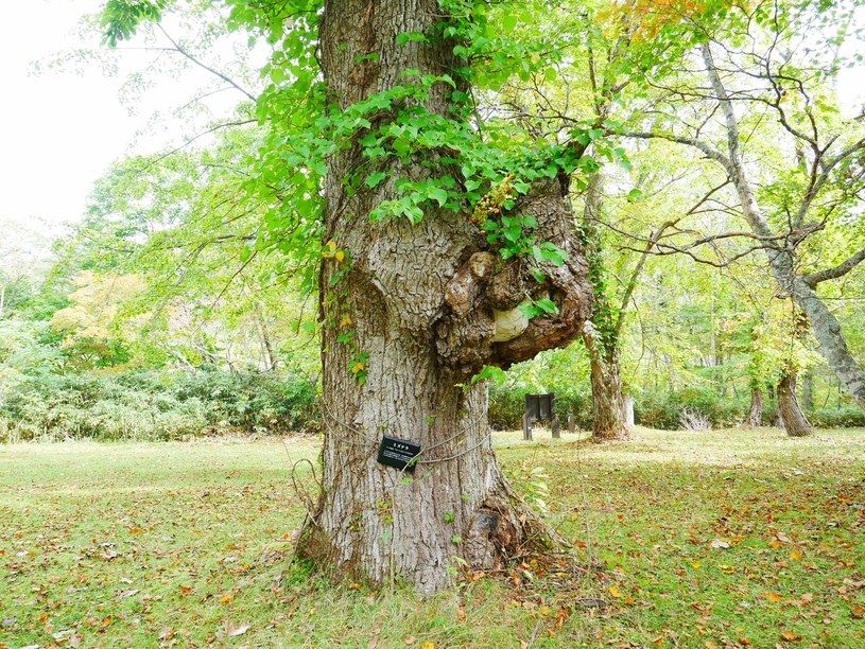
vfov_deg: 46.8
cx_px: 432
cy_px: 324
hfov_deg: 59.9
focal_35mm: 30
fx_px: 750
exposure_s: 1/60
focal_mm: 15
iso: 320
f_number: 5.6
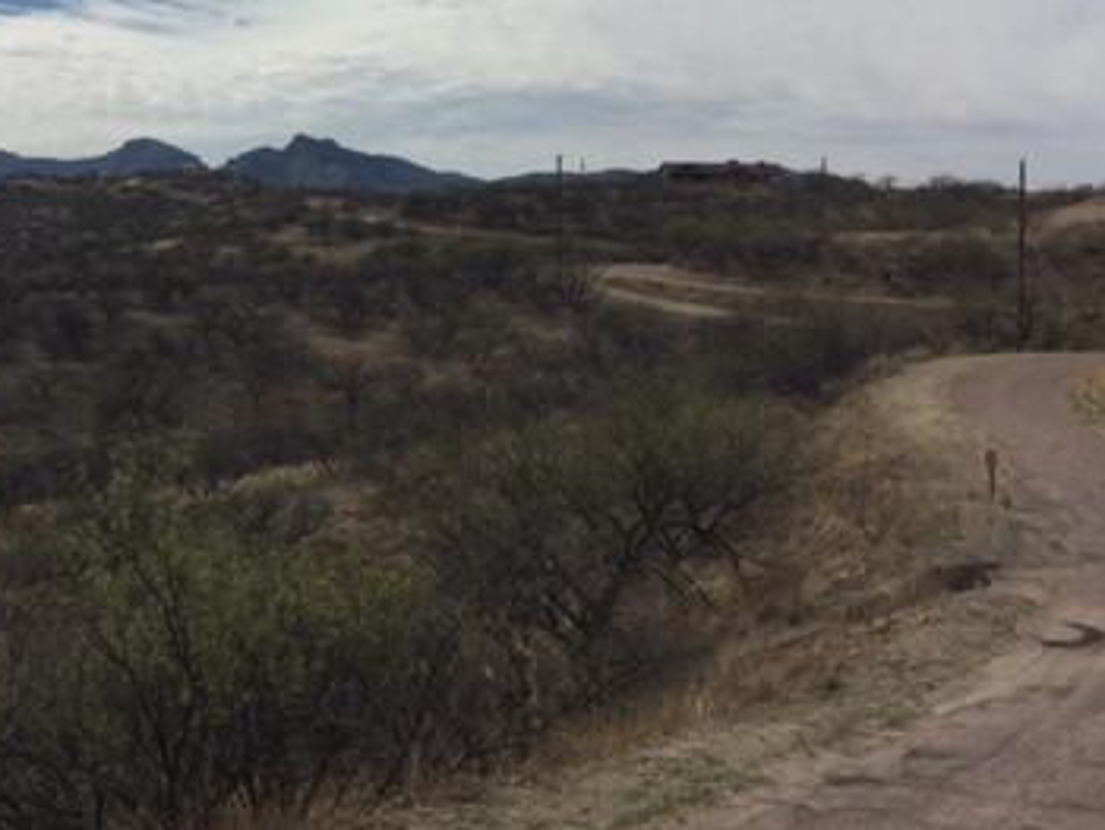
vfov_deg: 27.4
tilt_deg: -0.9
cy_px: 303
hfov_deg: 35.8
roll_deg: -1.2
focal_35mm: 53
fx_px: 1693
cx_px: 360
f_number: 2.2
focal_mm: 4.15
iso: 32
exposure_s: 1/5650
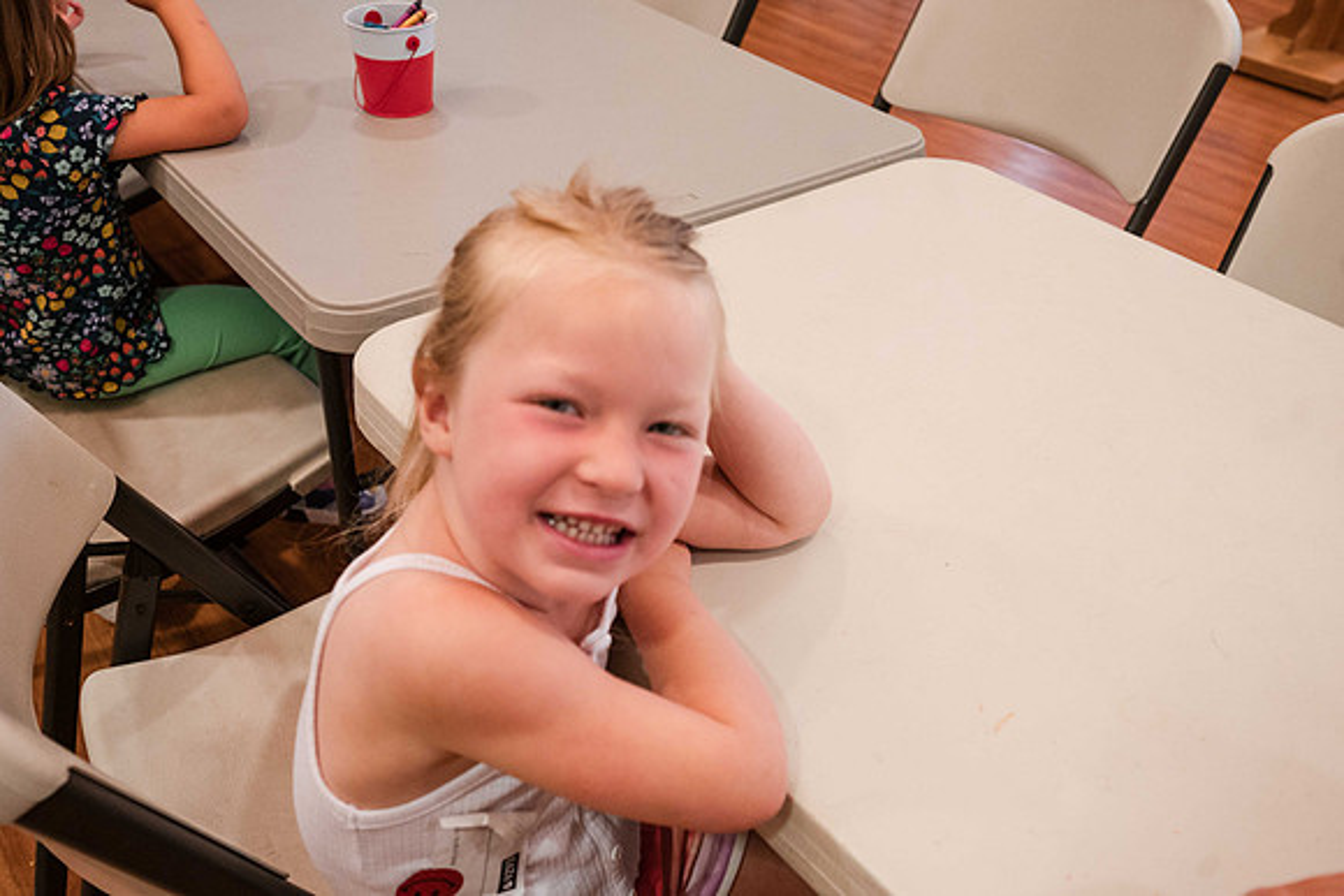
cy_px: 437
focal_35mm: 32
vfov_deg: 41.0
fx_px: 1198
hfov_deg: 58.6
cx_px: 679
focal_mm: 30
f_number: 4
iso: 3200
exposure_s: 1/125
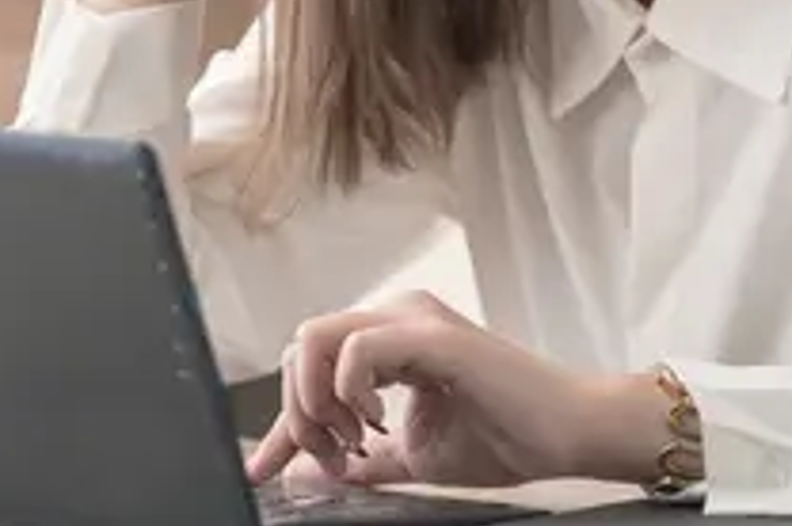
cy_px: -122
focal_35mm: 477
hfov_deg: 4.3
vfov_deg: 2.9
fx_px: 10478
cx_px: 198
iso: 220
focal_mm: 165
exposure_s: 1/200
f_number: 3.2
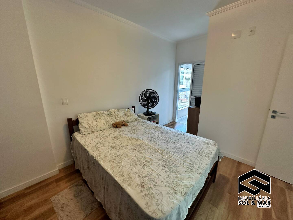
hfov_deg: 102.1
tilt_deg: -13.0
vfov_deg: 85.7
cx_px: 146
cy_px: 110
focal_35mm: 14
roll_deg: +0.0
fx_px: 119
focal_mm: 2.22
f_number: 2.2
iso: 200
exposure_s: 1/120
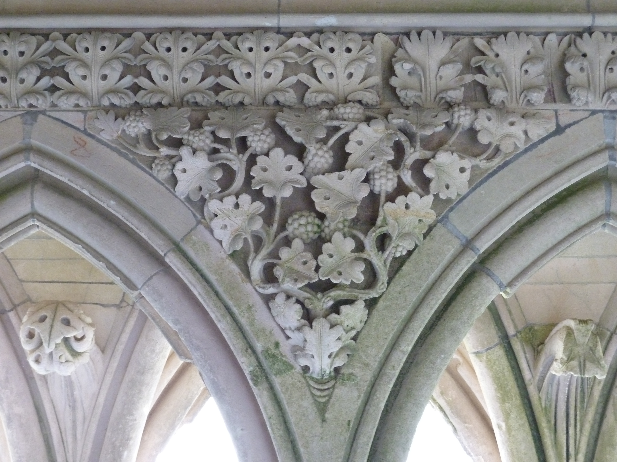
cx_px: 308
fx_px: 1194
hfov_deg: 29.0
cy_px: 231
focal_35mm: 67
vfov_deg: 21.9
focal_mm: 11
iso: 400
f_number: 4.1
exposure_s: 1/15
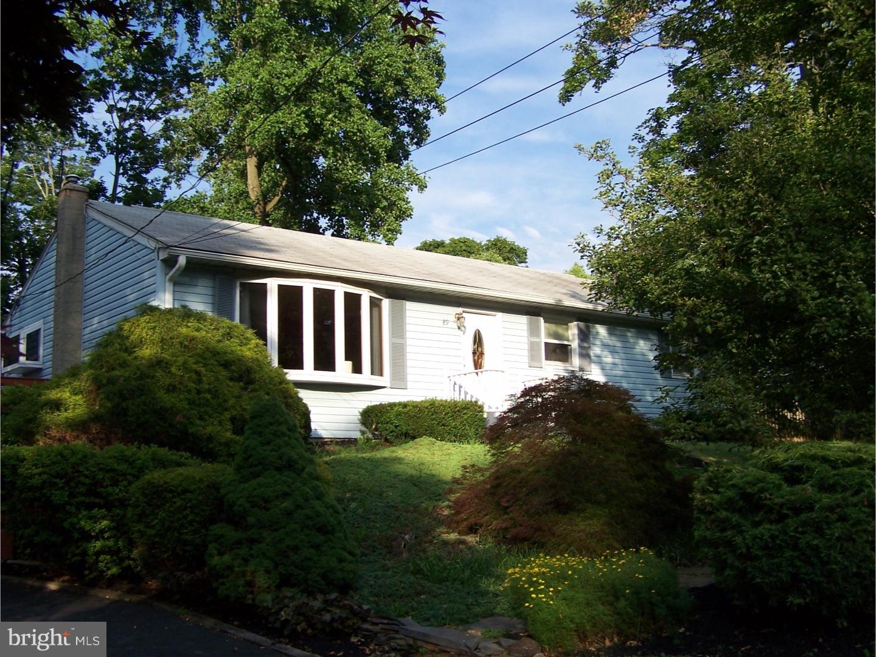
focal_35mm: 38
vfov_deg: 37.7
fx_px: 962
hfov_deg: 49.0
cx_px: 438
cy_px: 328
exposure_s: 1/640
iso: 80
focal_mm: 6.3
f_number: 2.8
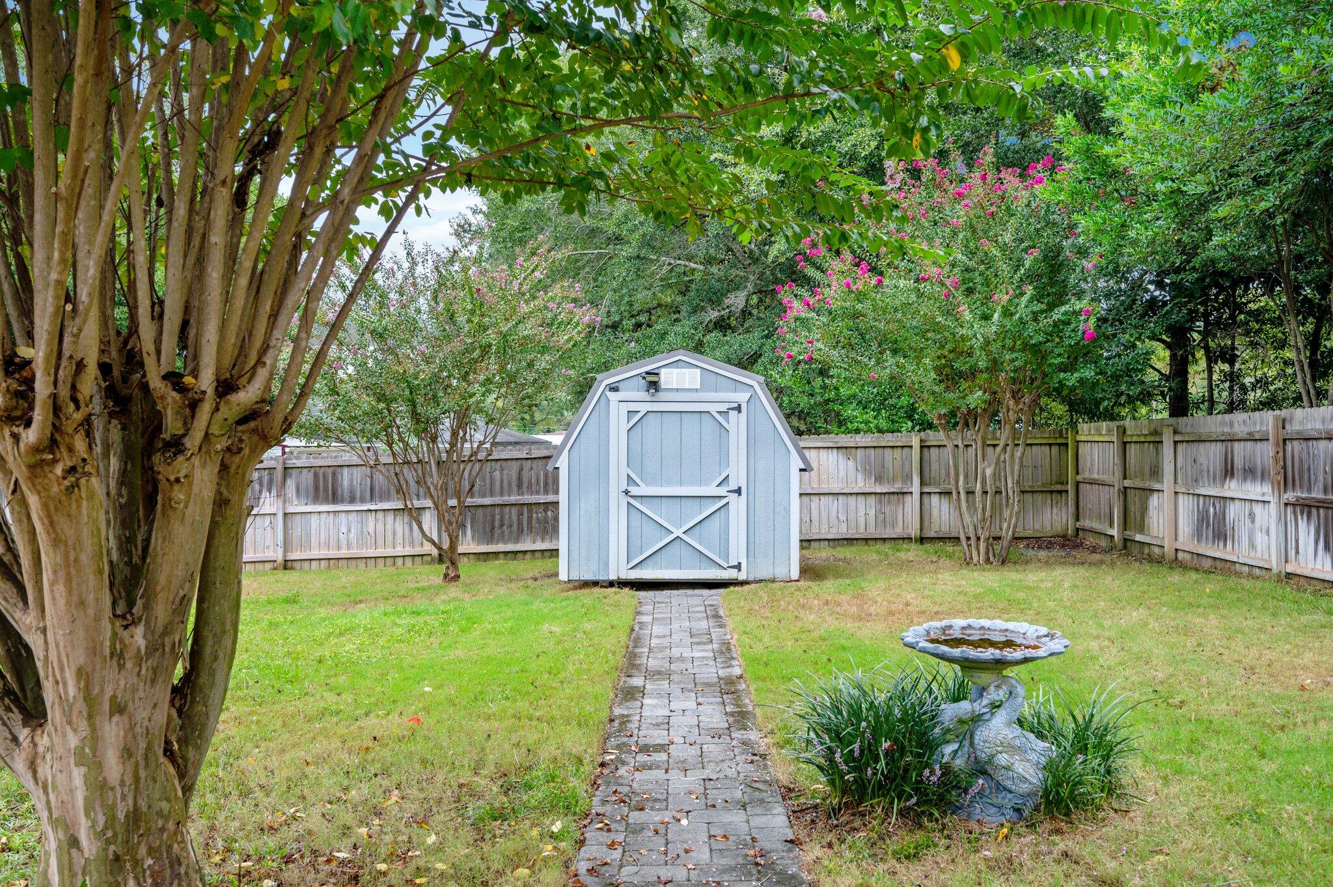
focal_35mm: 30
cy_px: 444
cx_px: 666
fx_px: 1110
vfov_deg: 43.5
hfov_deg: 62.0
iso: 320
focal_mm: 30
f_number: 7.1
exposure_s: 1/400
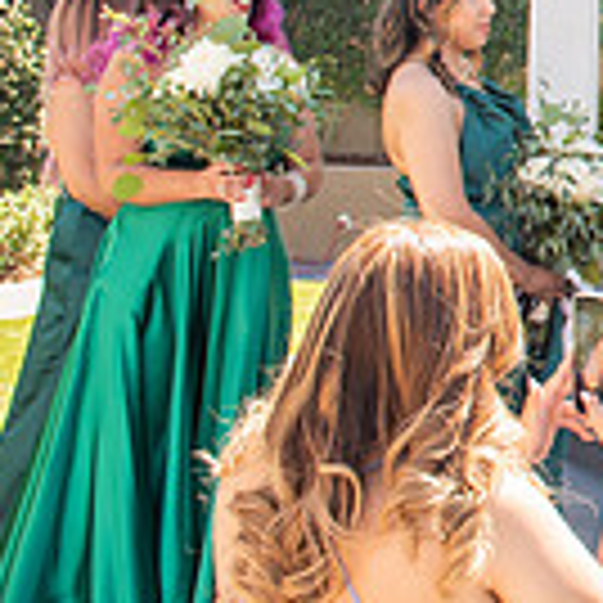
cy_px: -20
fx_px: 1892
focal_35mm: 96
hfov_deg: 14.5
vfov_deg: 17.6
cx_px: 1256
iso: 100
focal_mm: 24
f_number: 4
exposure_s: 1/200
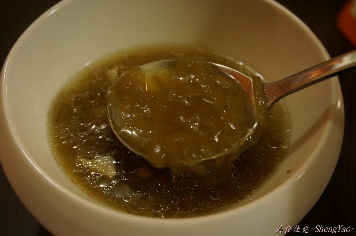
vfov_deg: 33.0
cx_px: 178
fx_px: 400
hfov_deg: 48.0
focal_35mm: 40
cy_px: 118
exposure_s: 1/60
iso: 2500
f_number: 4.5
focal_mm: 27
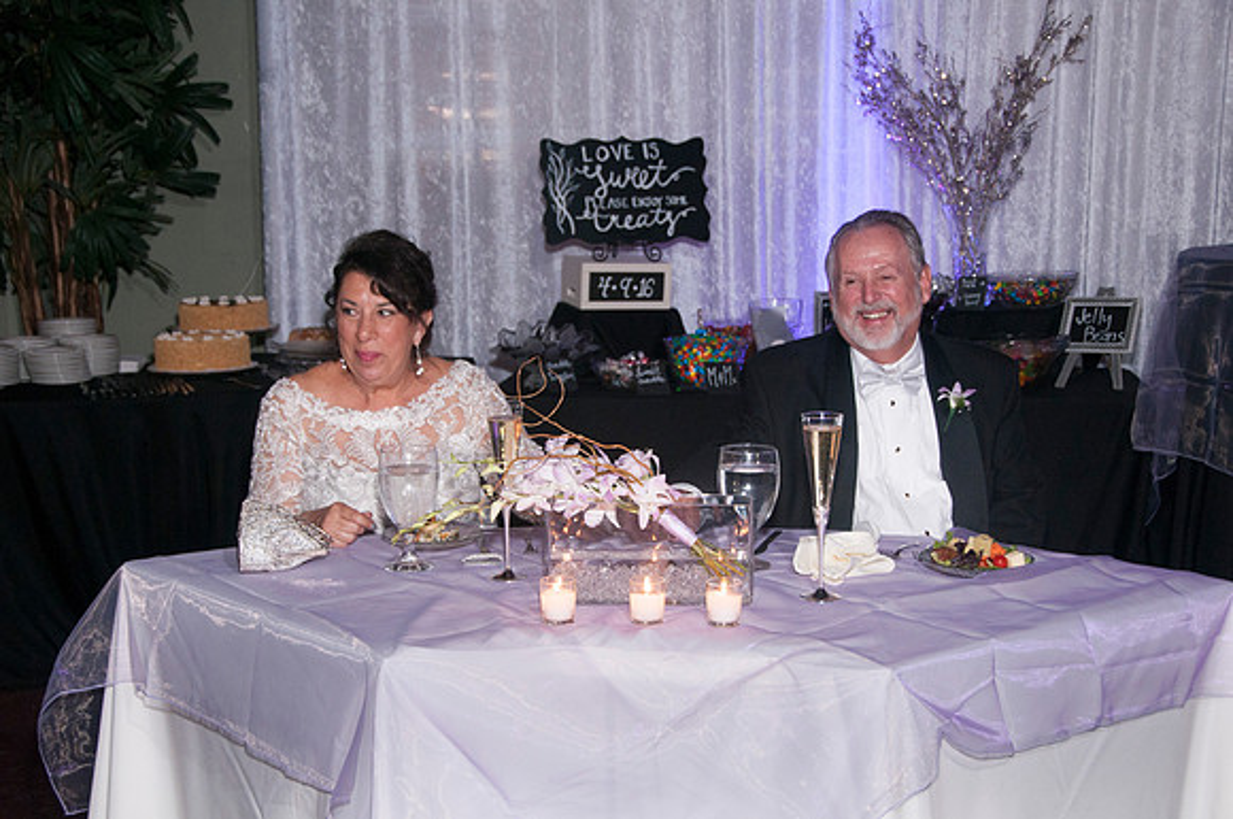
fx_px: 1796
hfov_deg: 37.9
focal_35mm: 52
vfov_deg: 25.7
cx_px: 616
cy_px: 410
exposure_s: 1/30
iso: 400
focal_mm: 35
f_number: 5.6
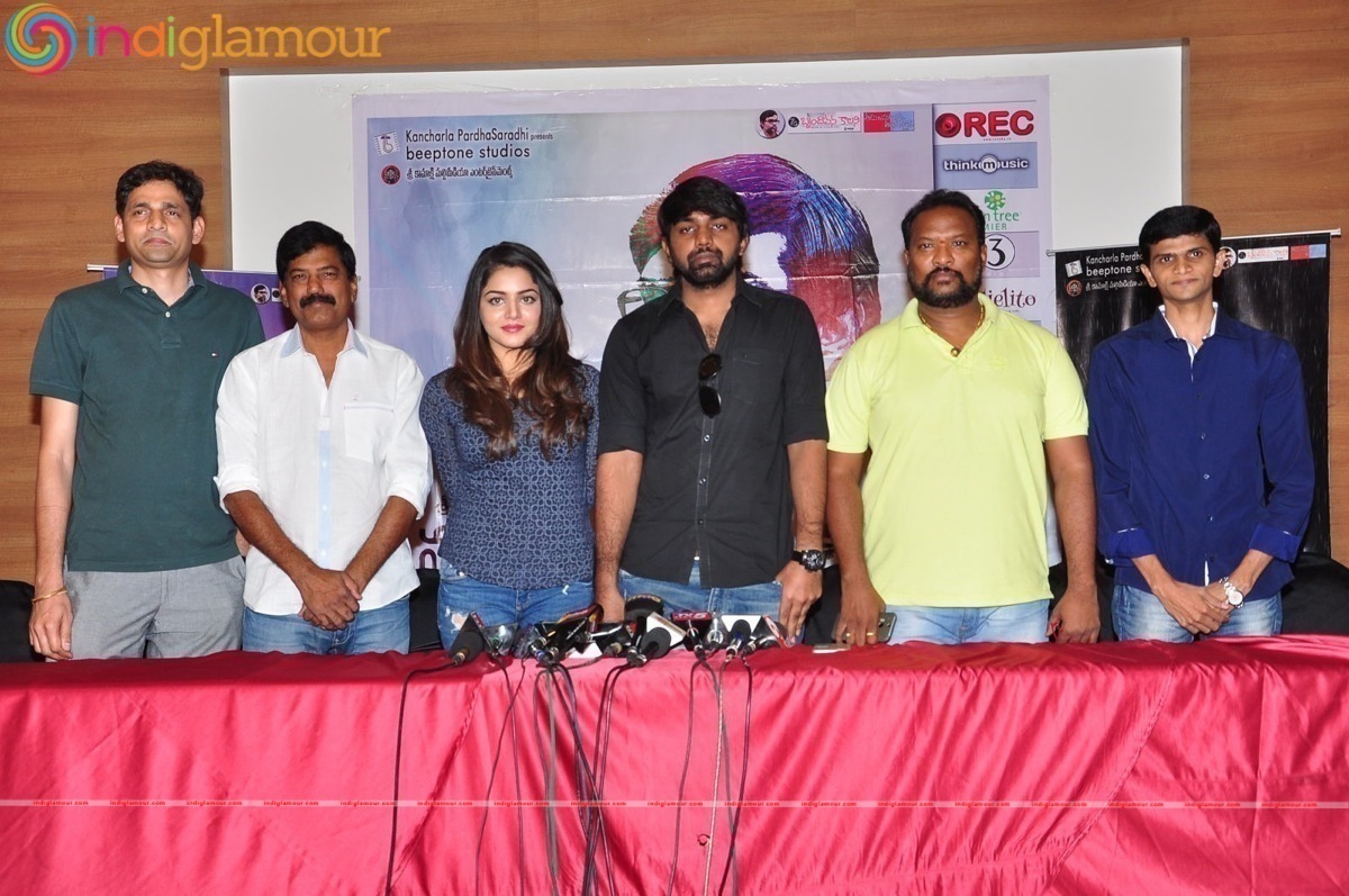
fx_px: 1684
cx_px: 674
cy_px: 448
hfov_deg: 43.7
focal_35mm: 45
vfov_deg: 29.8
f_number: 6.3
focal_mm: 30
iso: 400
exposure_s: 1/125
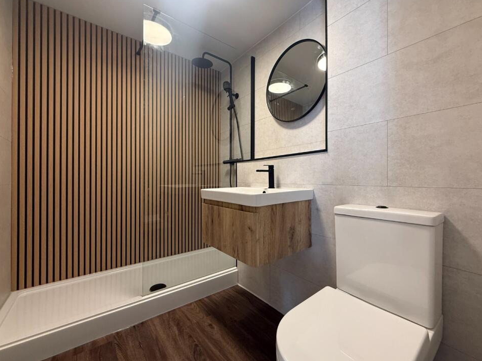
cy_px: 179
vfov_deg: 81.7
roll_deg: -0.3
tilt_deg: +0.5
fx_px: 209
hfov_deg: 98.1
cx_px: 255
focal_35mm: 15
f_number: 2.2
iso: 250
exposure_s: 1/50
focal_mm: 2.22
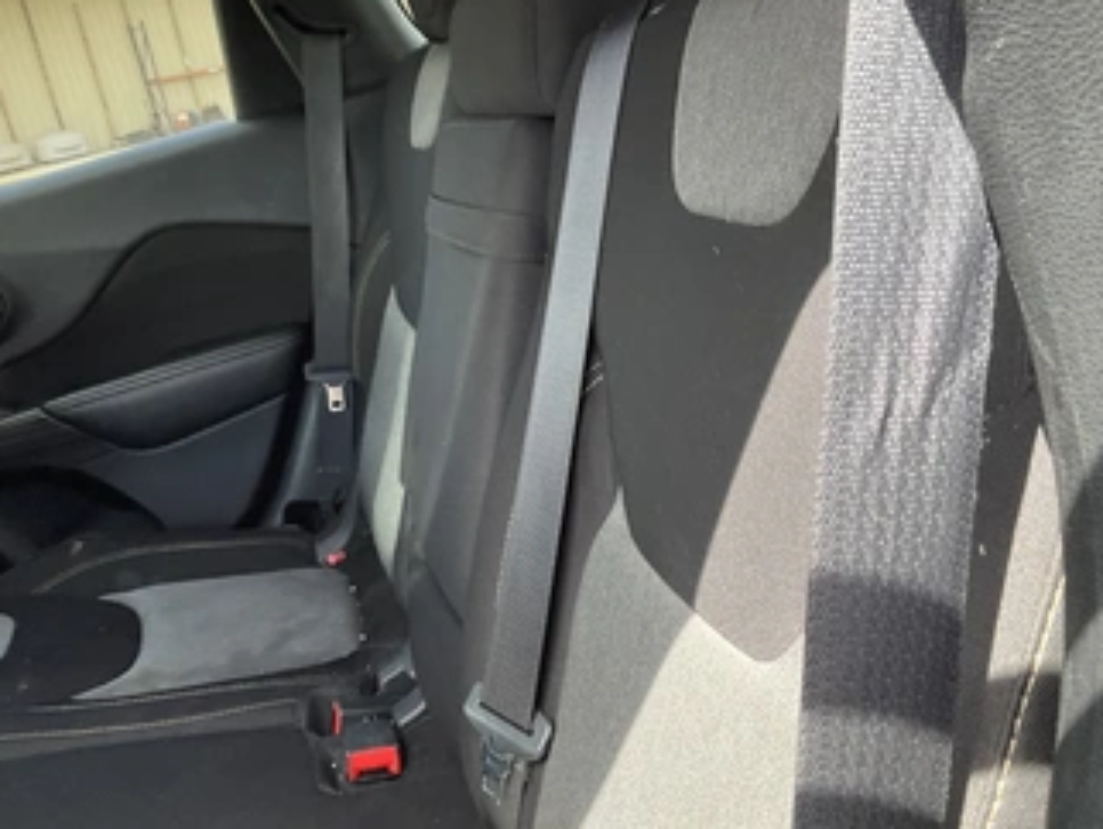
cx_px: 538
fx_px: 1148
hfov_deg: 51.3
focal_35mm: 36
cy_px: 384
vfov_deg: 39.7
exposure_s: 1/122
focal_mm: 3
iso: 50
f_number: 1.8
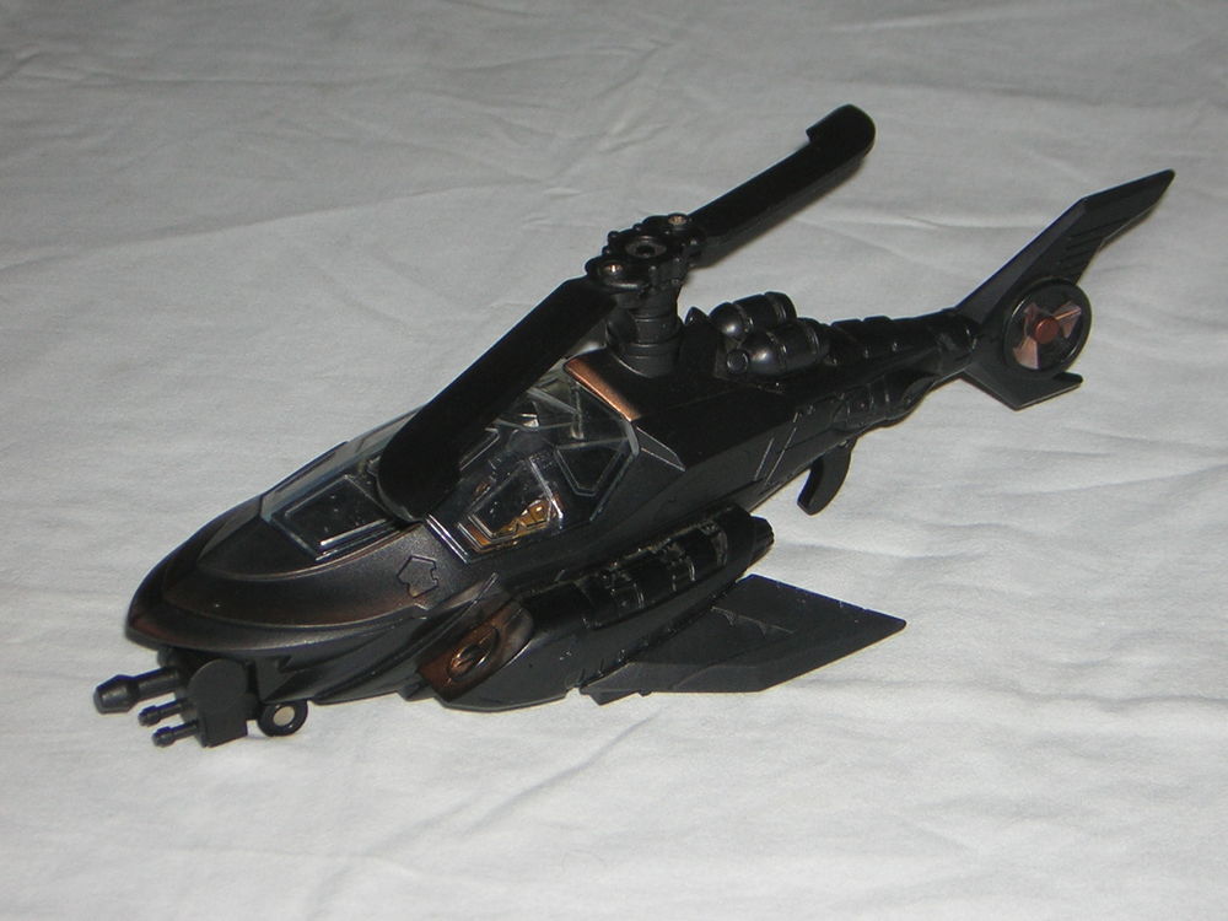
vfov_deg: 15.9
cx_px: 614
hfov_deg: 21.1
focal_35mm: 93
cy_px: 460
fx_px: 3299
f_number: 4.3
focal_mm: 12.1
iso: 50
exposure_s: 1/60.1
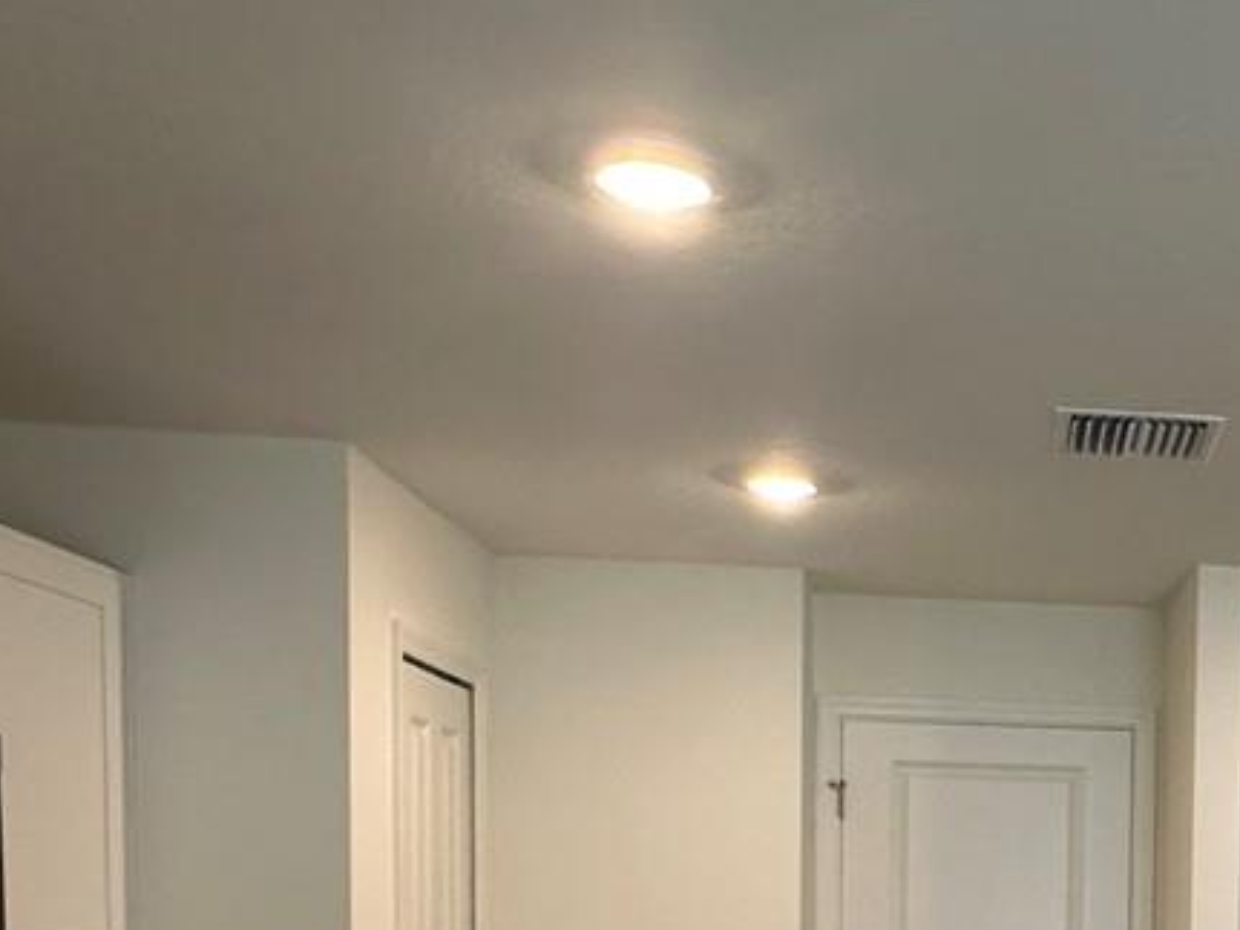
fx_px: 1862
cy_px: 1037
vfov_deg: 25.8
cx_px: 1231
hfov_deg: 33.7
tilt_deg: -2.8
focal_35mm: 52
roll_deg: -0.4
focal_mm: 2.22
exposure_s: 1/120
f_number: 2.2
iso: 250
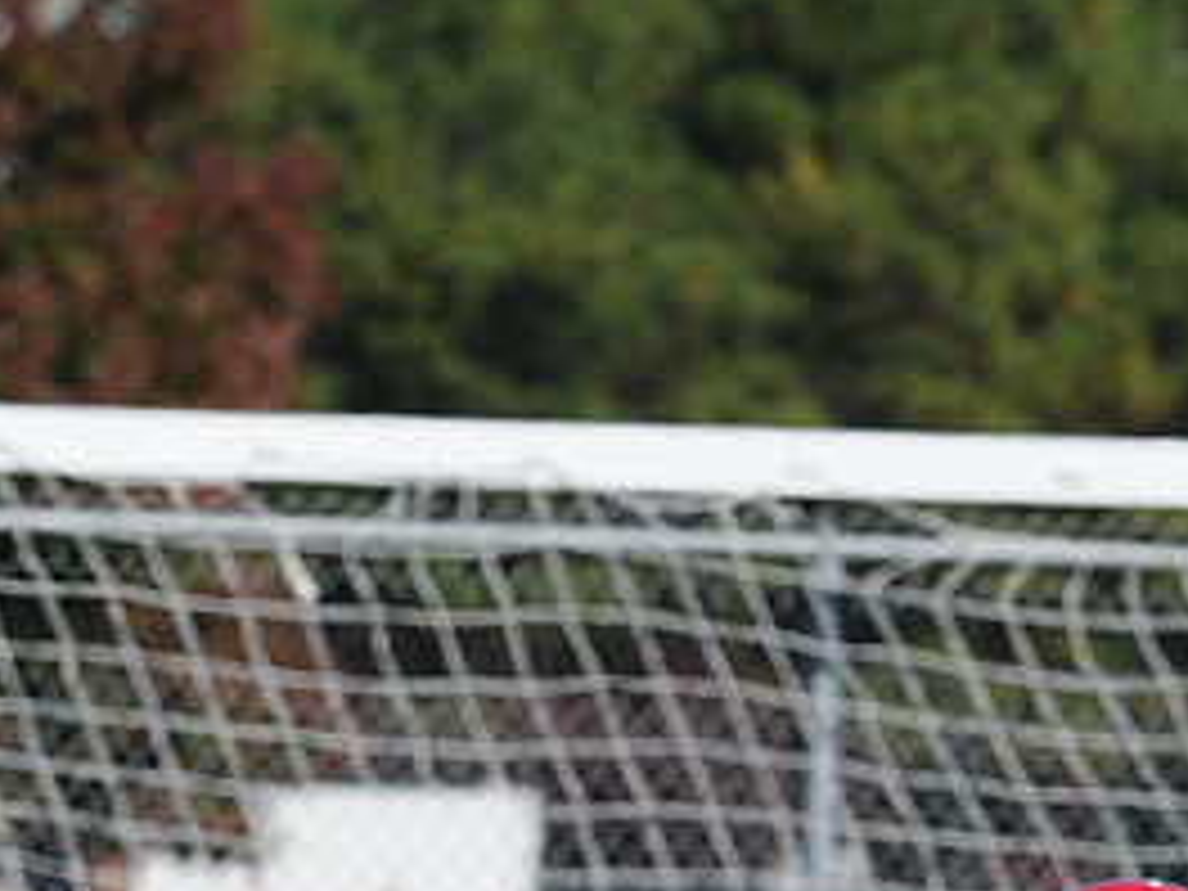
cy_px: 1210
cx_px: 632
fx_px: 32535
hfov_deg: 2.1
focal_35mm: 948
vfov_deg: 1.6
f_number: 10
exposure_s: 1/500
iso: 200
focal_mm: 300
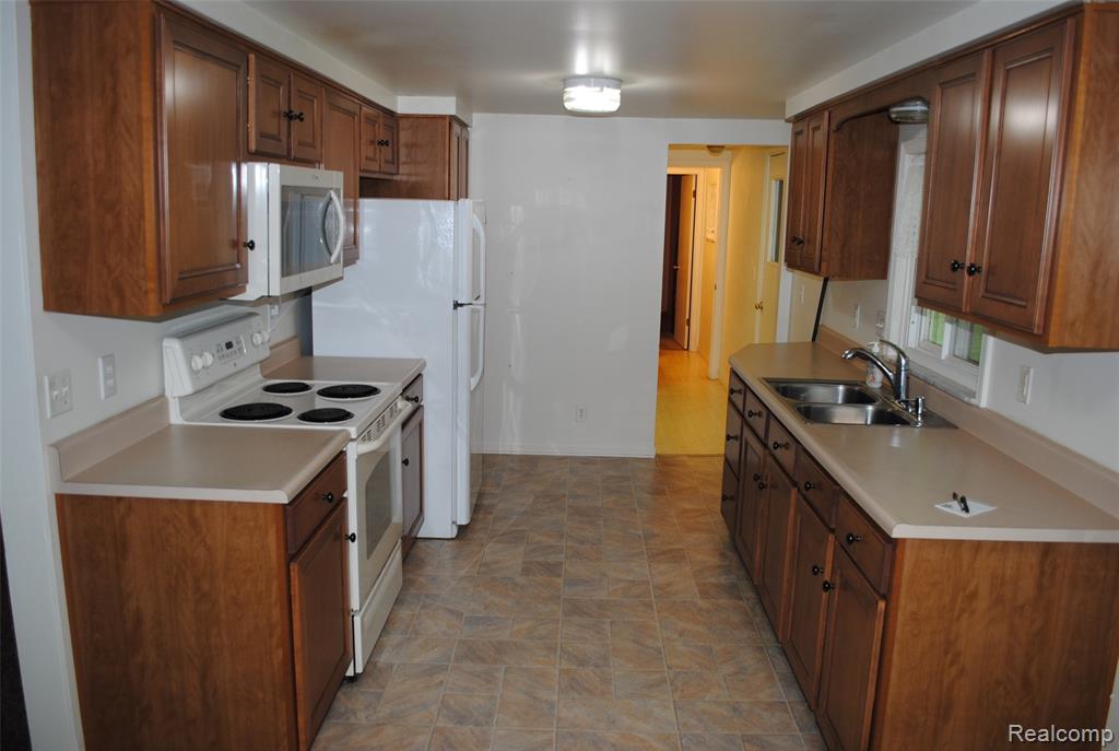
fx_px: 841
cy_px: 376
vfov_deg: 48.1
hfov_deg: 67.3
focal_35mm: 27
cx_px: 560
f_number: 3.5
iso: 200
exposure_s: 1/60
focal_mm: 18
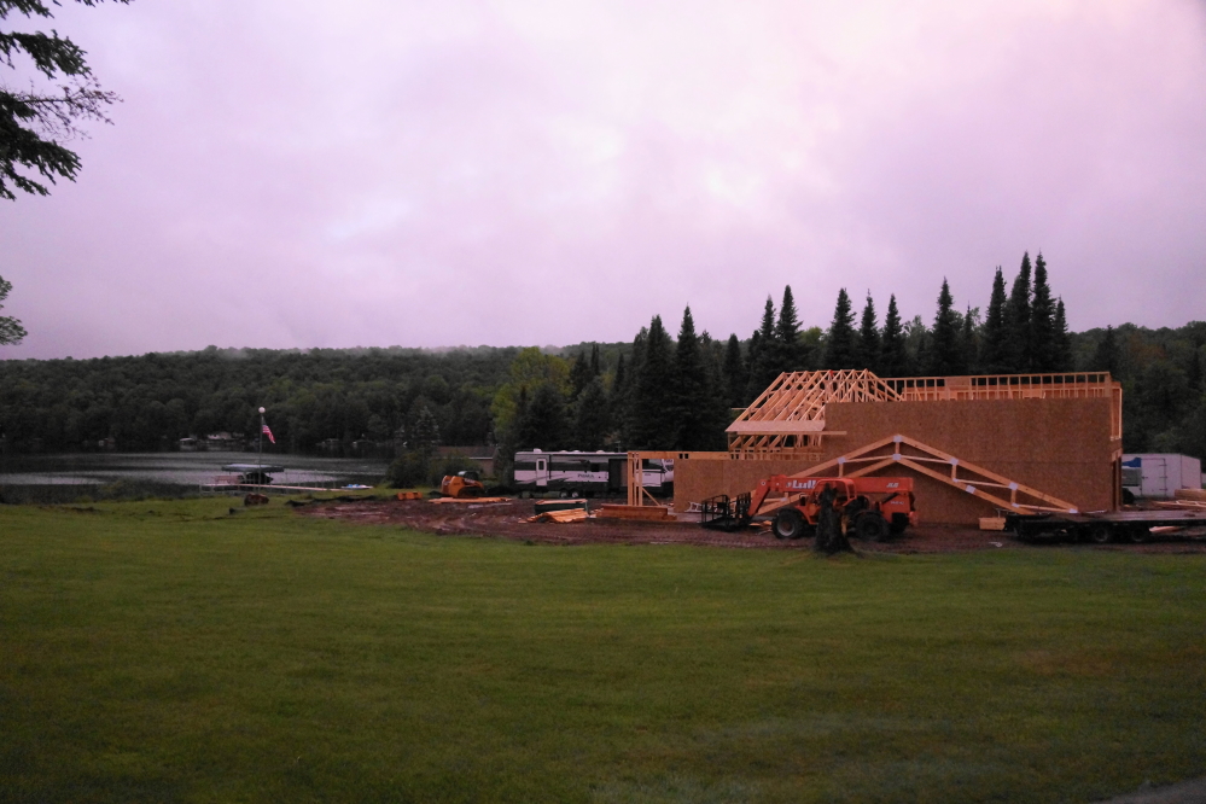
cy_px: 402
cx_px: 603
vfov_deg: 47.9
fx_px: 904
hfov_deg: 67.4
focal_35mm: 27
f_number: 3.5
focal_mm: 18
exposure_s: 1/60
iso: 1600
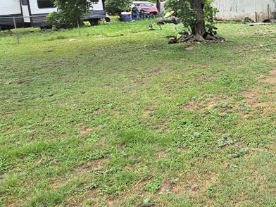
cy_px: 39
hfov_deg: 45.4
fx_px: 271
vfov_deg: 40.0
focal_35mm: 34
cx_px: 277
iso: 160
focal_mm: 2.2
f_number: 2.2
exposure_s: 1/719
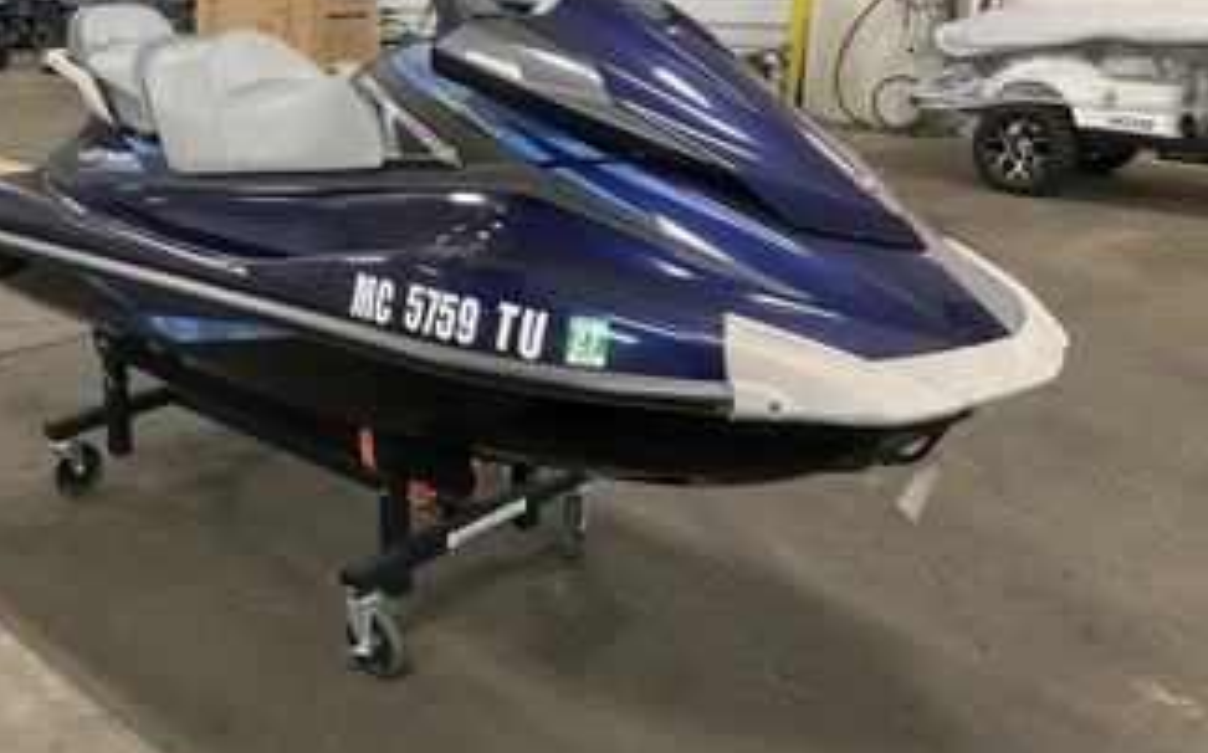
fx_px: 1250
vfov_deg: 33.4
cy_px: 280
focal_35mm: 38
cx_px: 466
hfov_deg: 51.1
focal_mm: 3
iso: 200
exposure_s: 1/60
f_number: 1.8
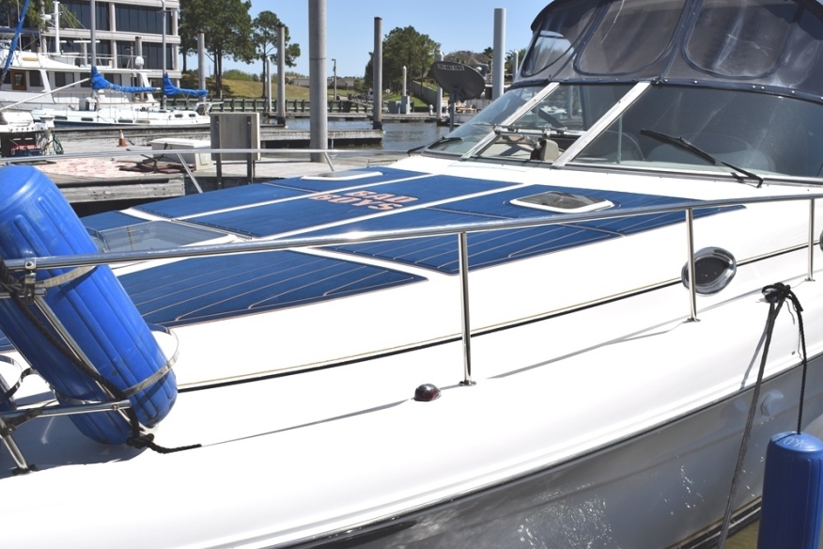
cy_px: 276
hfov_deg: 51.9
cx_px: 415
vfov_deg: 35.9
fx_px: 846
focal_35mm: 37
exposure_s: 1/640
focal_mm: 24
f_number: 13
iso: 200
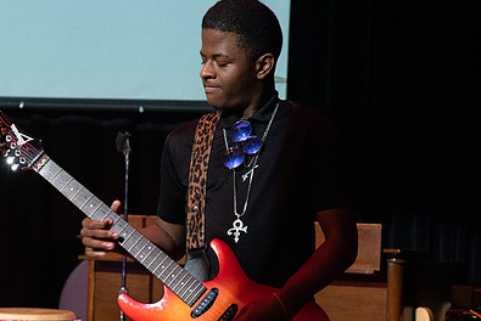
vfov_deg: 11.9
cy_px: 209
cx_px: 204
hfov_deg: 17.8
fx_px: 1538
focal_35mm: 115
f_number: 5.6
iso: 3200
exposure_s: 1/125
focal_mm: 66
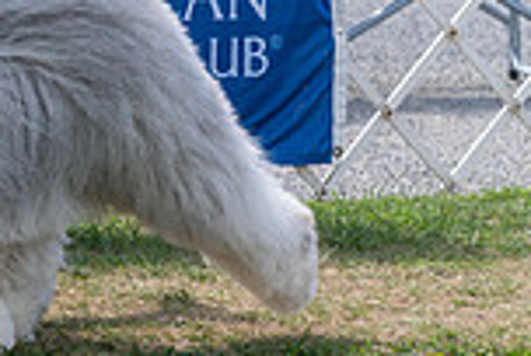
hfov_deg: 3.7
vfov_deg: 2.5
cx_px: -133
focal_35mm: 548
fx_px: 8099
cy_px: -162
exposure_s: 1/2000
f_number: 5
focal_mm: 144
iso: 640
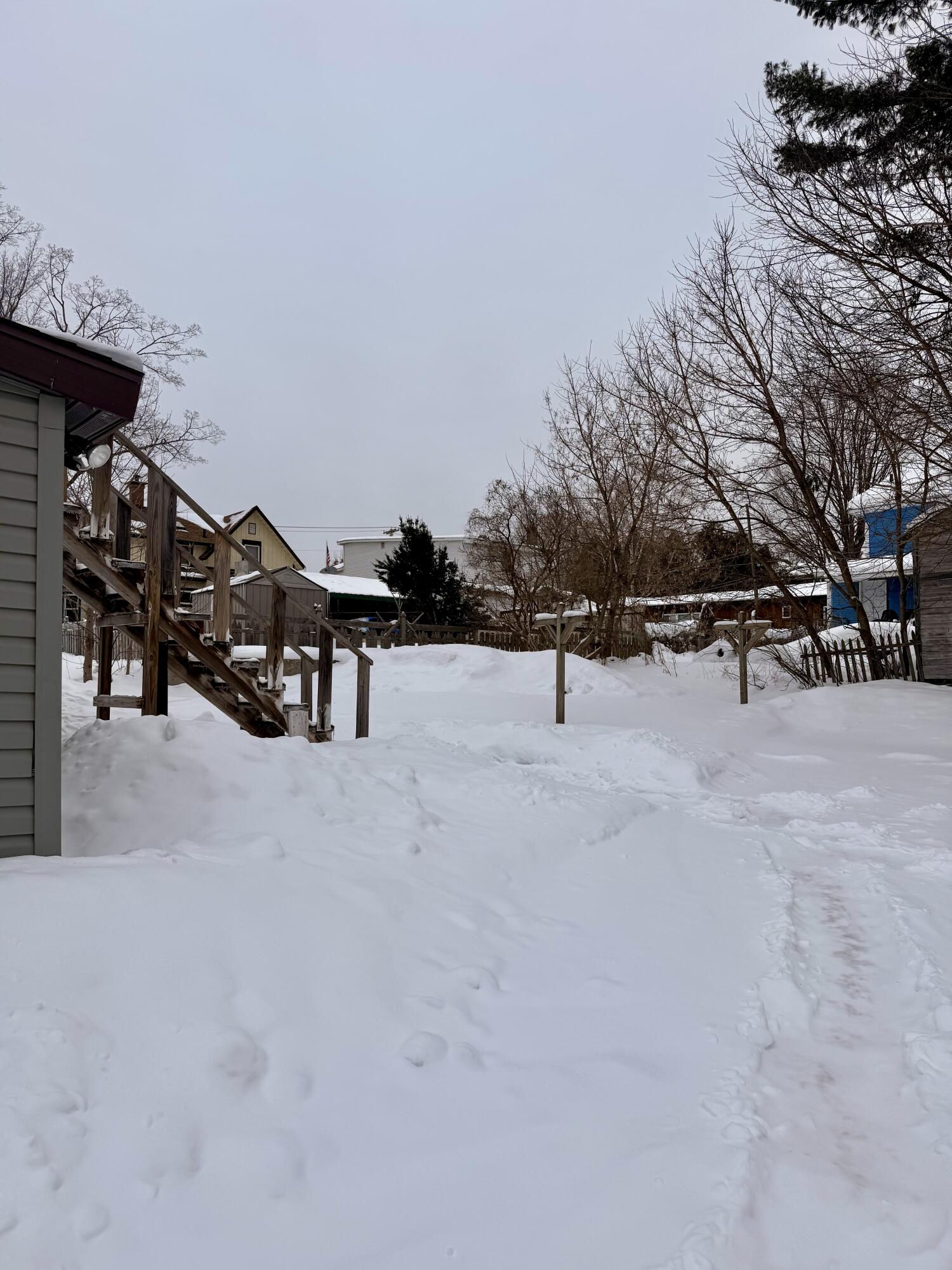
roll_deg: +0.2
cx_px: 476
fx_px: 880
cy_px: 635
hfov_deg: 56.8
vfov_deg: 71.6
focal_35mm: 24
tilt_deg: +4.5
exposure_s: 1/3953
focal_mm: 6.76
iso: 80
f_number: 1.78
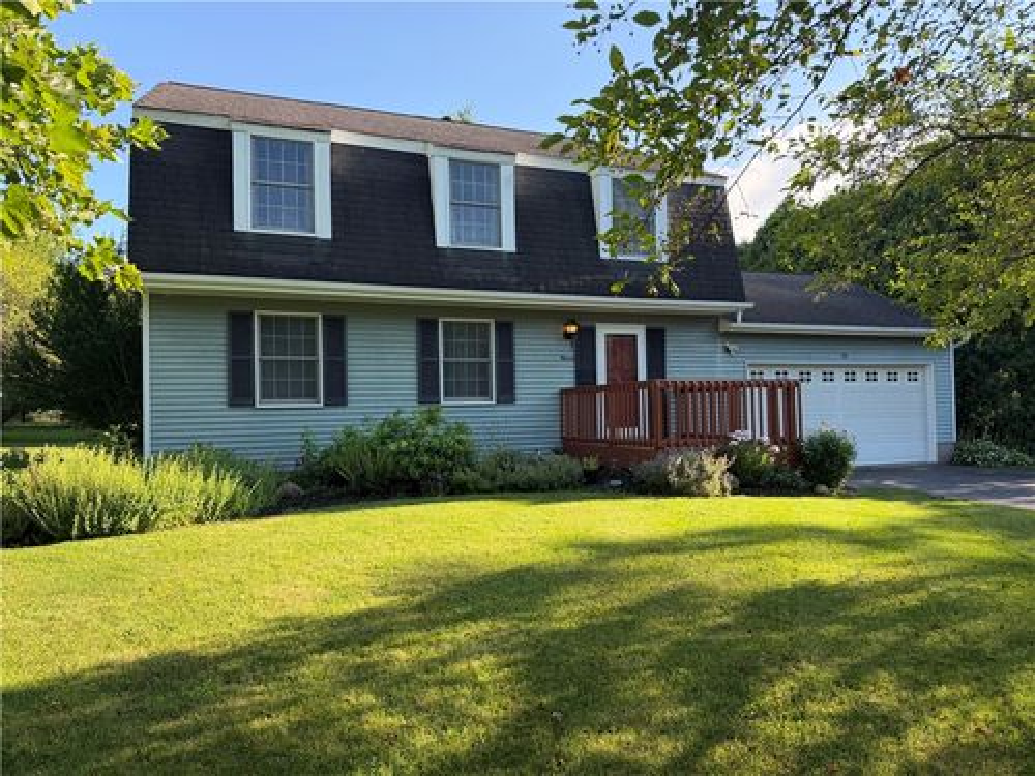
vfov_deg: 56.8
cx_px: 518
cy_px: 388
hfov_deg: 71.6
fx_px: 718
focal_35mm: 24
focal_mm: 6.76
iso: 100
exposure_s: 1/1018
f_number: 1.78
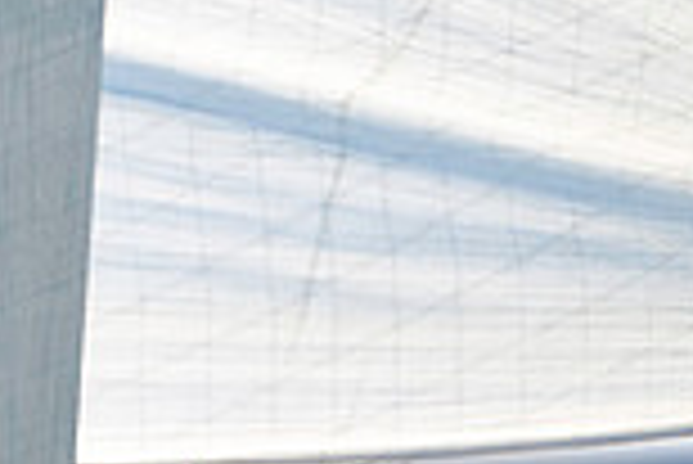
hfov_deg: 1.4
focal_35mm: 1521
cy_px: 782
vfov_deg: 0.9
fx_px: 29306
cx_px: 796
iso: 400
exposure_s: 1/2000
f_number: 5
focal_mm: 270
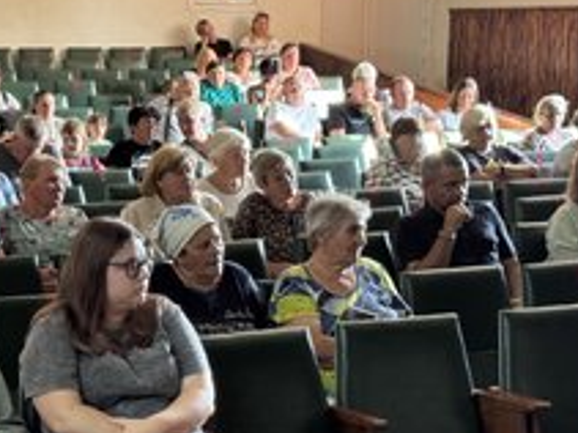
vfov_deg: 16.2
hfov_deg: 21.1
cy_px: 282
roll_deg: +0.6
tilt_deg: -9.9
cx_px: 71
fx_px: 1519
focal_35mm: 91
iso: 500
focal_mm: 6.76
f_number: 1.78
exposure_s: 1/30
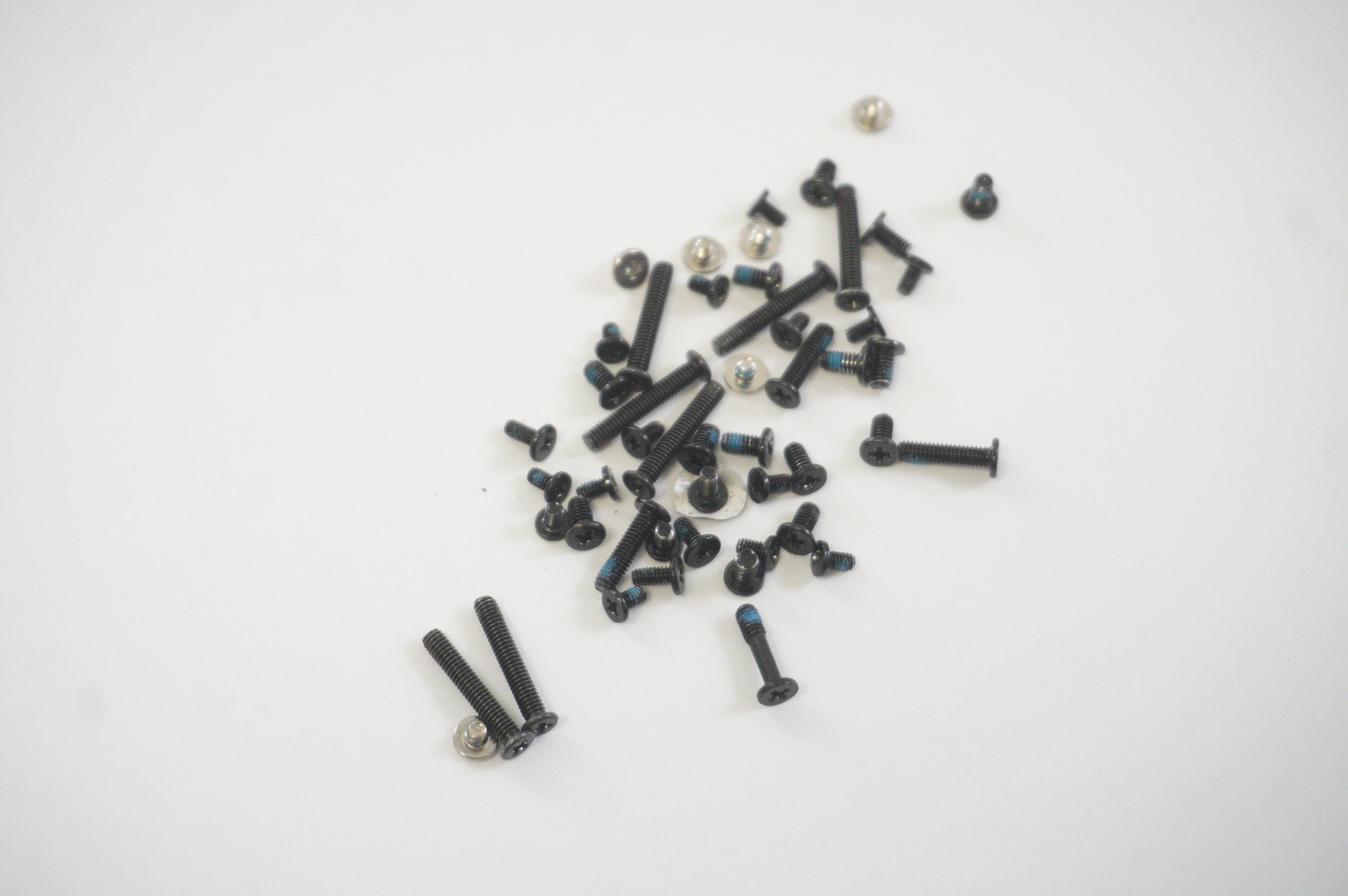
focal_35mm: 66
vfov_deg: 20.6
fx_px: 2469
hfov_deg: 30.5
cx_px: 674
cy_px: 448
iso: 5000
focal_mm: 44
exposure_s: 1/250
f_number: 5.6
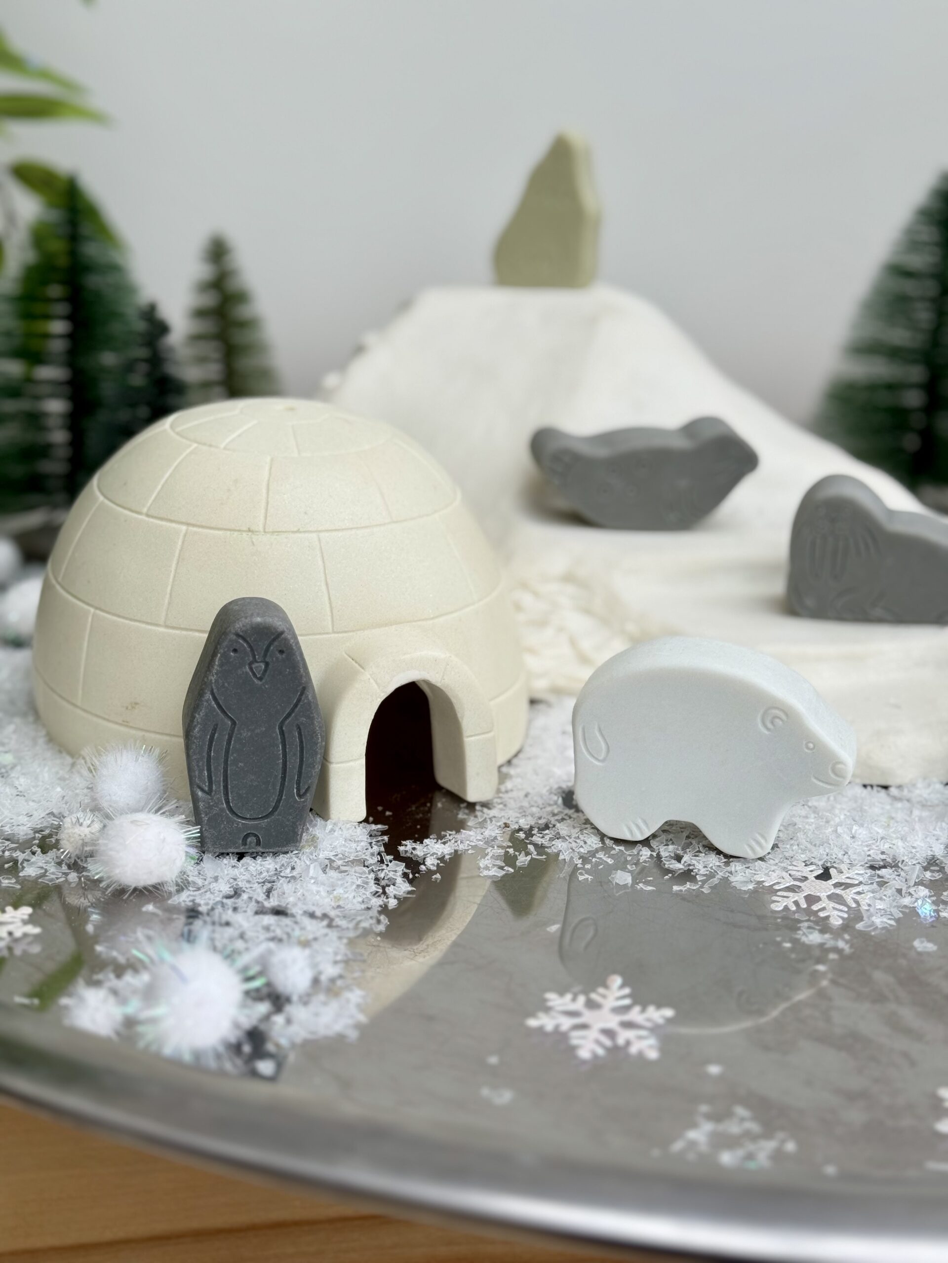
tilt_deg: -16.9
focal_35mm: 48
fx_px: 1753
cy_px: 632
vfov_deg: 39.7
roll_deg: -0.4
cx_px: 474
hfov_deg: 30.3
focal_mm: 6.76
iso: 64
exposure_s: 1/153
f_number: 1.78
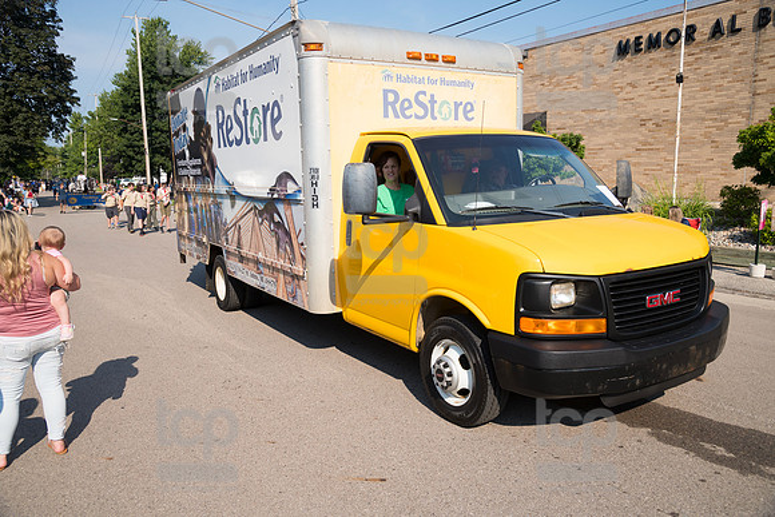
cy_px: 258
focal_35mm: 28
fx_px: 603
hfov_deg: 65.5
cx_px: 388
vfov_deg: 46.4
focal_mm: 28
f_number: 6.3
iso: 320
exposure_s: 1/800
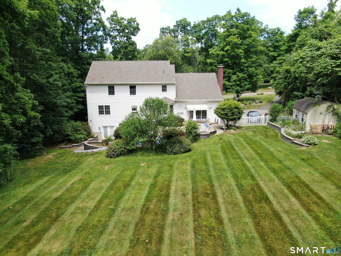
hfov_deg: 71.6
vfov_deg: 56.8
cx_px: 170
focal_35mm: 24
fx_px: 236
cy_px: 128
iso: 110
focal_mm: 4.39
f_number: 2.8
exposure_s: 1/400
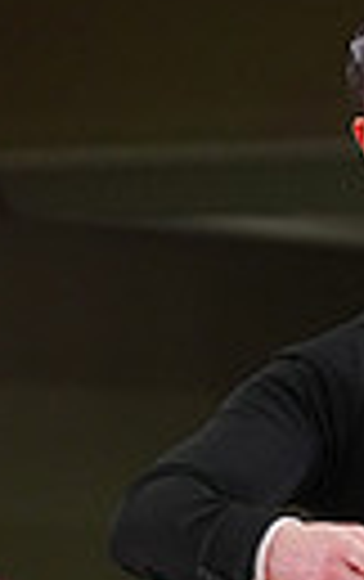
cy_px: 926
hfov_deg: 2.3
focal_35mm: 562
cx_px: 703
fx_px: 8891
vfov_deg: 3.7
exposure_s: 1/200
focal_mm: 123
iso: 3200
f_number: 5.6
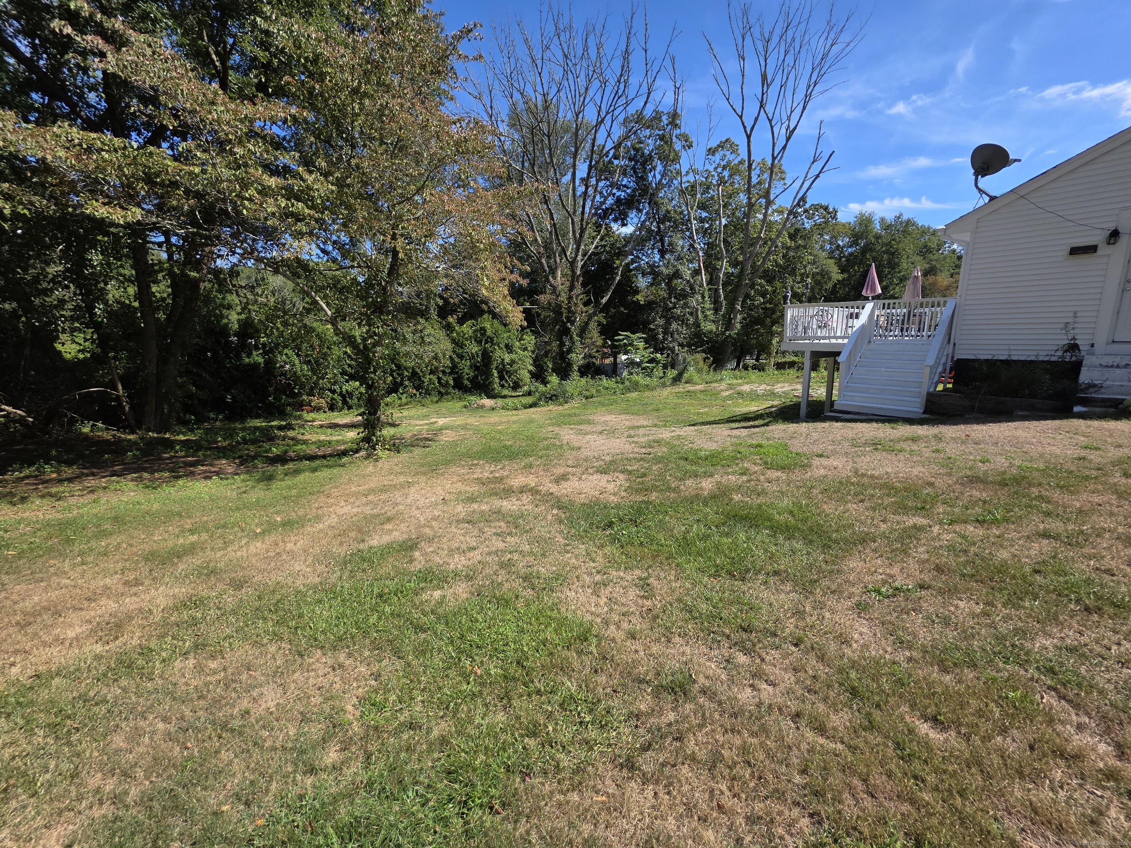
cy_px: 424
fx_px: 425
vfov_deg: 89.9
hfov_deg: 106.2
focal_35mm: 13
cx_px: 566
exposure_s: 1/1623
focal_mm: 2.2
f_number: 1.9
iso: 40
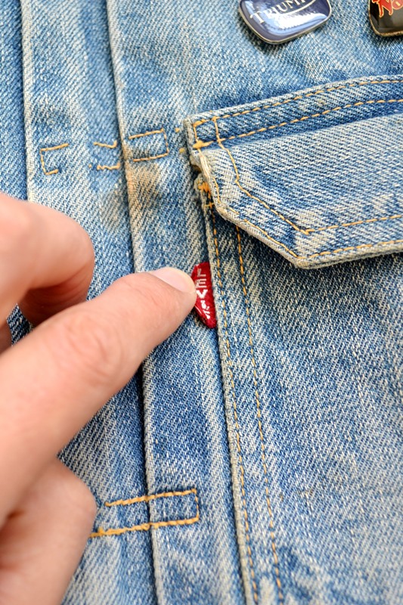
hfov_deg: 28.1
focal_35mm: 48
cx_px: 202
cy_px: 302
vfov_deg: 41.1
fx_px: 806
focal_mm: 32
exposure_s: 1/30
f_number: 4.8
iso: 400
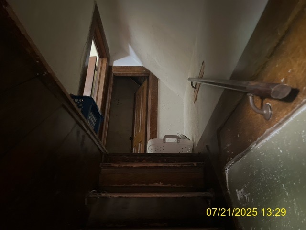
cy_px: 115
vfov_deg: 53.1
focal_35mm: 26
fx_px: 230
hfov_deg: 67.3
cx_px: 153
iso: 2000
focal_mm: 5.1
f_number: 1.6
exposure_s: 1/15
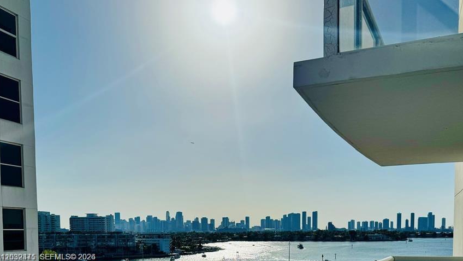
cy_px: 258
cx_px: 240
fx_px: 454
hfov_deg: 54.0
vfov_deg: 29.9
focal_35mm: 37
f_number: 1.78
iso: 80
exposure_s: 1/20000
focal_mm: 6.86
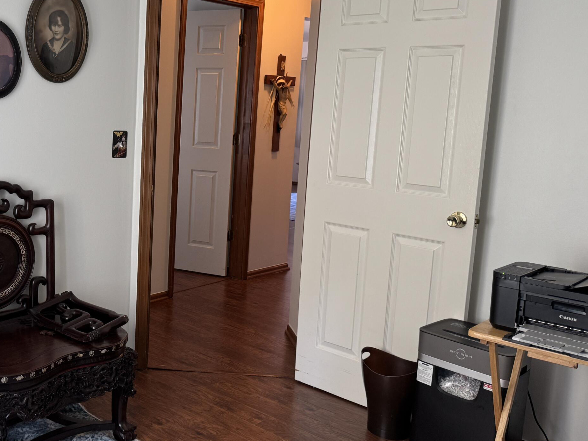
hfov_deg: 45.9
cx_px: 135
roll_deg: -1.4
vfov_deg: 36.8
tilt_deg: -8.2
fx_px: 663
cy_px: 196
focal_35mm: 39
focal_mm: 6.76
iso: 160
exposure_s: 1/60
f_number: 1.78
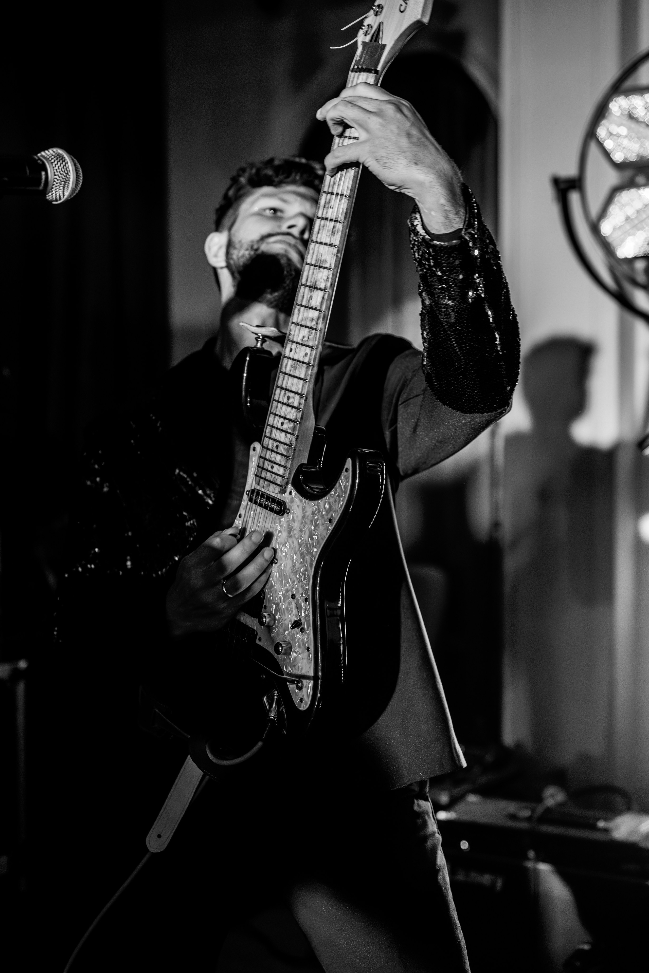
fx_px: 1352
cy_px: 486
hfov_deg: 27.0
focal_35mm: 50
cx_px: 324
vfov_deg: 39.6
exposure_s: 1/250
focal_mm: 50
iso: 4000
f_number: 2.5
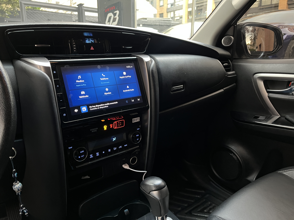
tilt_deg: -13.6
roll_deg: +0.0
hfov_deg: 67.3
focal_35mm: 26
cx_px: 147
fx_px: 221
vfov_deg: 53.1
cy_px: 110
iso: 250
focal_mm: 5.1
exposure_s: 1/60
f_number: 1.6
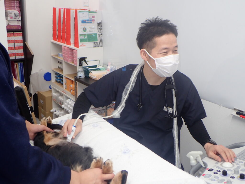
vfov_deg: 40.7
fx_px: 248
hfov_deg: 52.6
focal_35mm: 35
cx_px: 122
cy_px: 92
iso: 200
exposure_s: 1/60
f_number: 2.6
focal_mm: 6.42
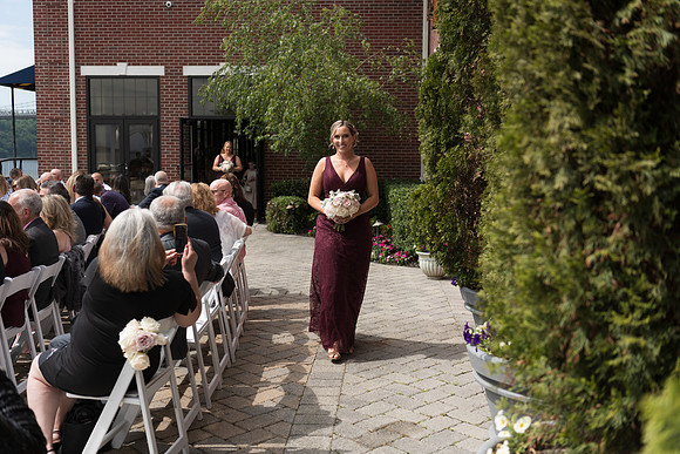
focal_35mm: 40
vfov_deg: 33.4
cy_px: 227
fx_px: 756
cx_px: 340
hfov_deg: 48.4
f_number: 2.8
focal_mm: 40
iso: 64
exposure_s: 1/1000
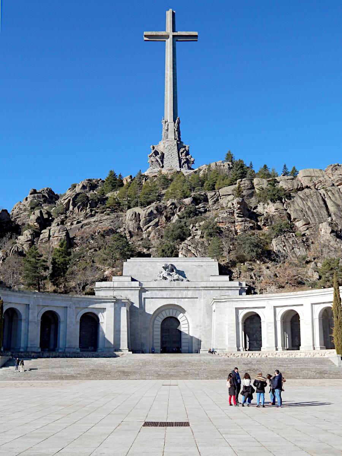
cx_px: 171
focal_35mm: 38
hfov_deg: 37.7
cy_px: 228
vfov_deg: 49.0
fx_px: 501
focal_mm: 6.8
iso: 125
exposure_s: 1/1250
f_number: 3.4
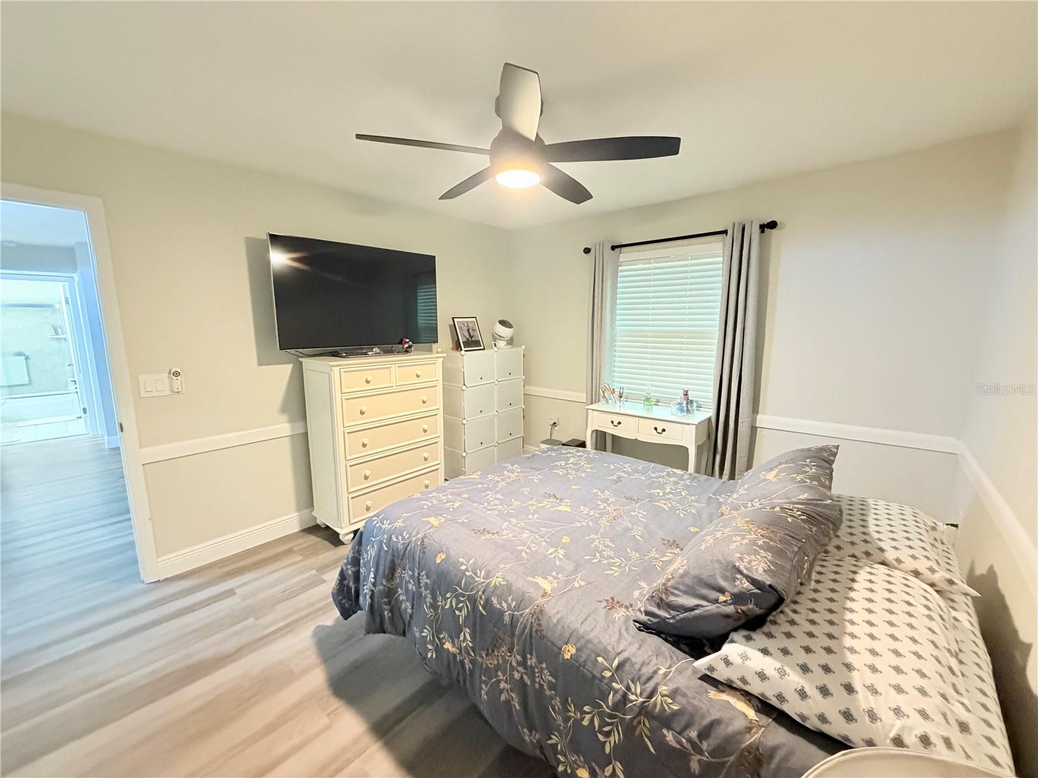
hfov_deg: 102.1
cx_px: 519
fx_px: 420
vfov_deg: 85.7
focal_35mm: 14
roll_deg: +1.6
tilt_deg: -6.3
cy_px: 389
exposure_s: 1/60
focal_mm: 2.22
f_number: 2.2
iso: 640
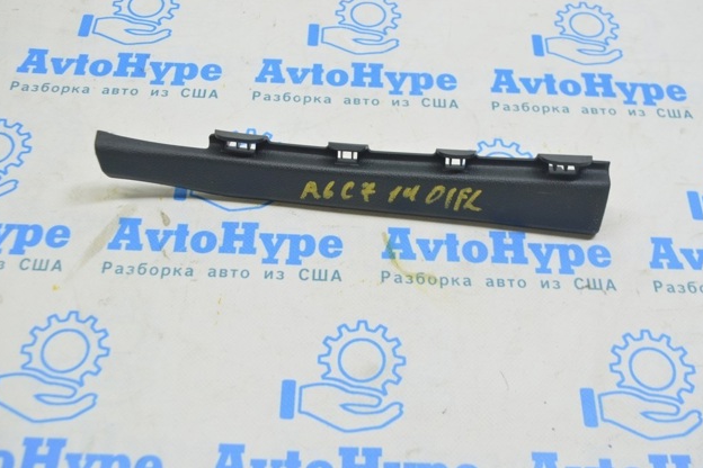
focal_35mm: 42
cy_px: 230
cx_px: 353
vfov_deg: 32.2
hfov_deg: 46.9
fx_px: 811
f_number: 5.6
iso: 400
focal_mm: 27
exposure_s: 1/20
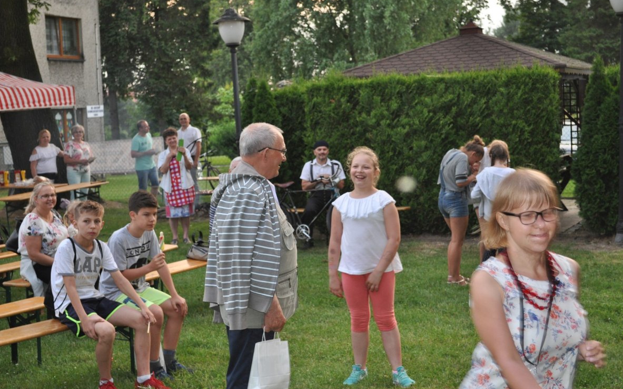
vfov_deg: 20.9
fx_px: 1053
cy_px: 202
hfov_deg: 33.0
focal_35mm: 62
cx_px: 308
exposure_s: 1/60
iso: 800
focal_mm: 40
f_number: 5.3
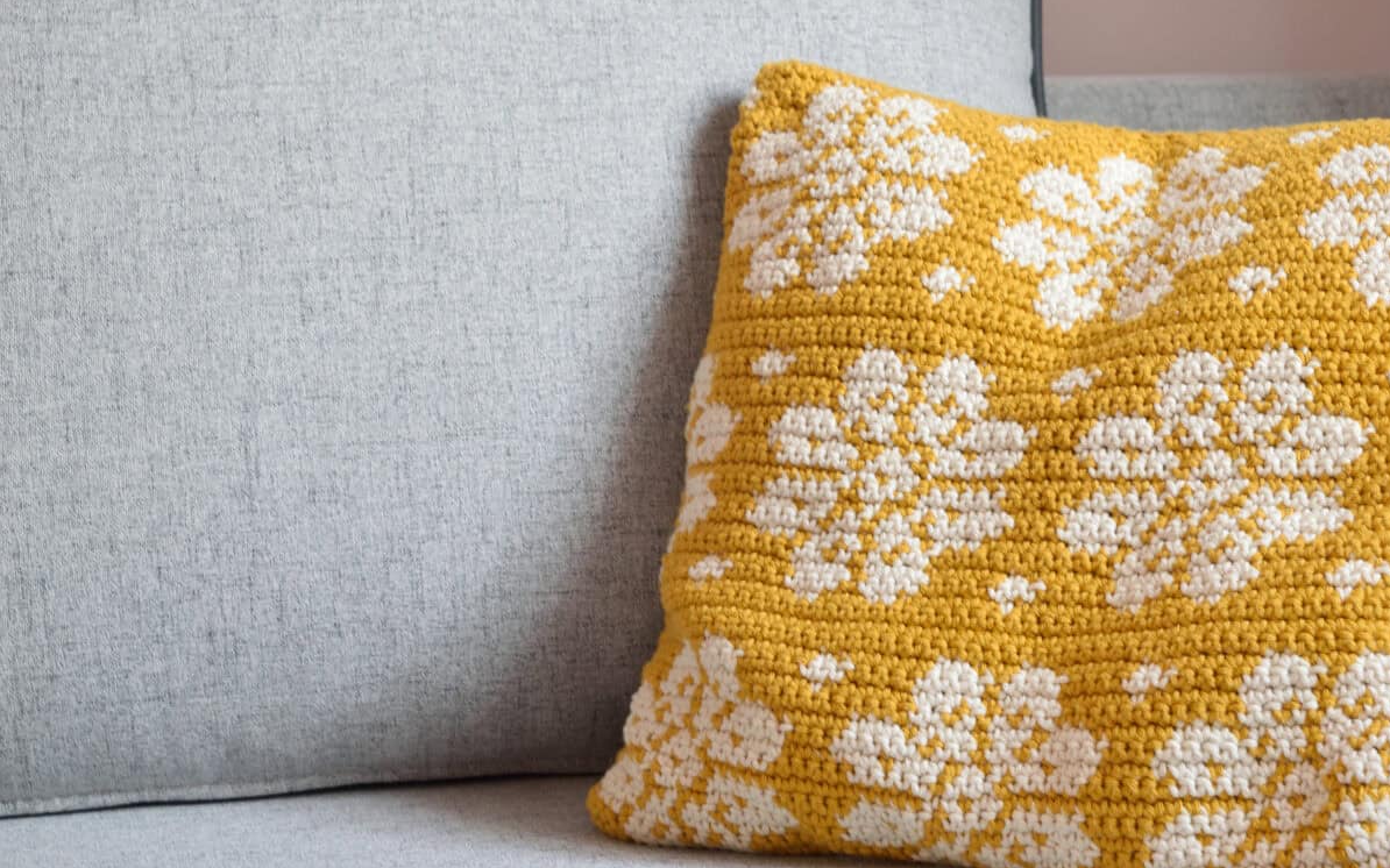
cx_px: 697
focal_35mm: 85
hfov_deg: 24.5
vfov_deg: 15.4
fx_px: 3201
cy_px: 441
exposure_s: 1/8
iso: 800
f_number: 8
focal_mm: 55
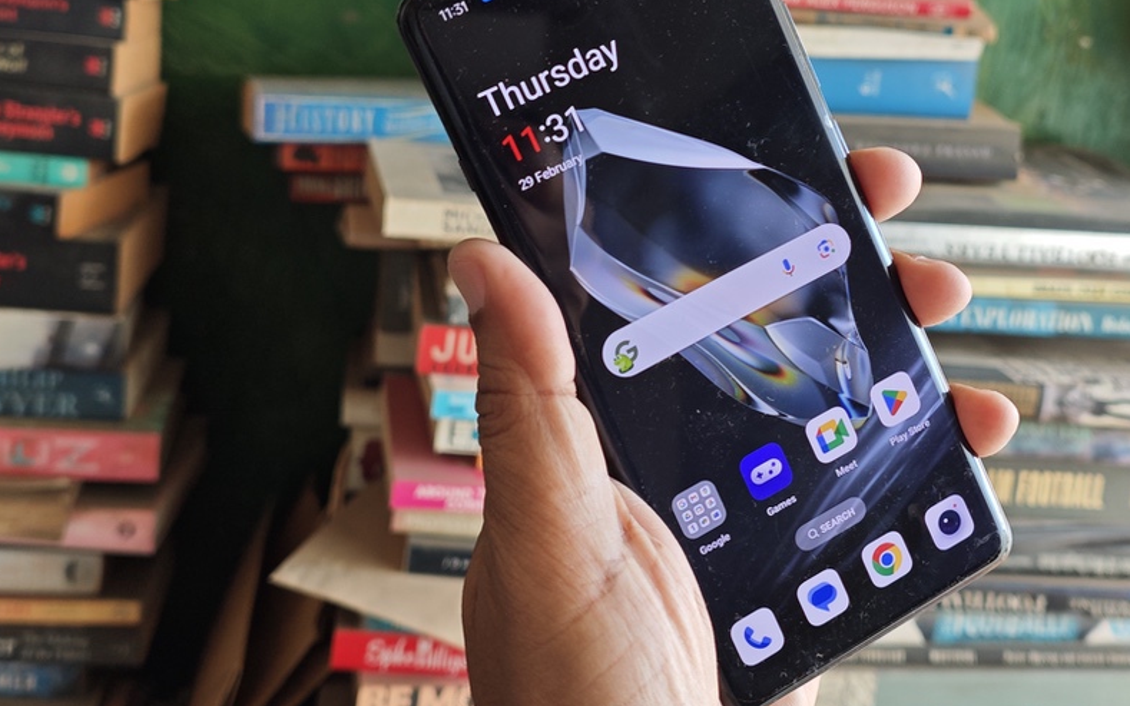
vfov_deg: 27.2
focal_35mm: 47
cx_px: 683
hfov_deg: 42.4
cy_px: 221
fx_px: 1447
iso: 160
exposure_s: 1/100
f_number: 1.4
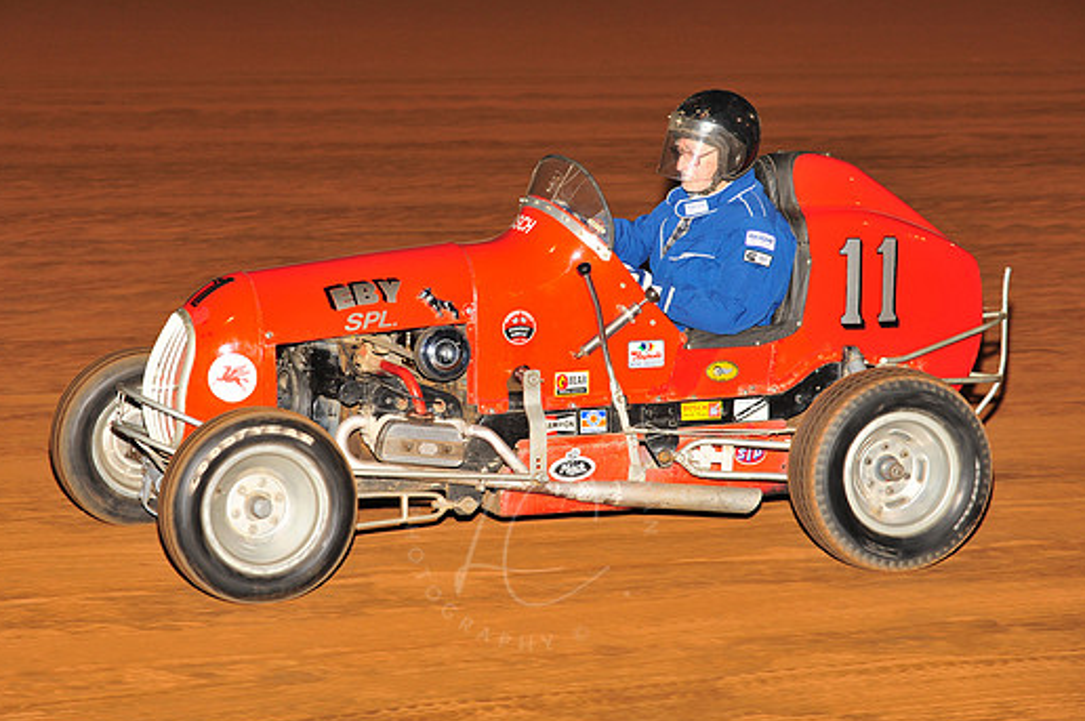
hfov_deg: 15.2
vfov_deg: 10.1
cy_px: 330
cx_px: 530
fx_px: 4065
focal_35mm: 135
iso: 800
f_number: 6.3
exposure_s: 1/250
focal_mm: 120
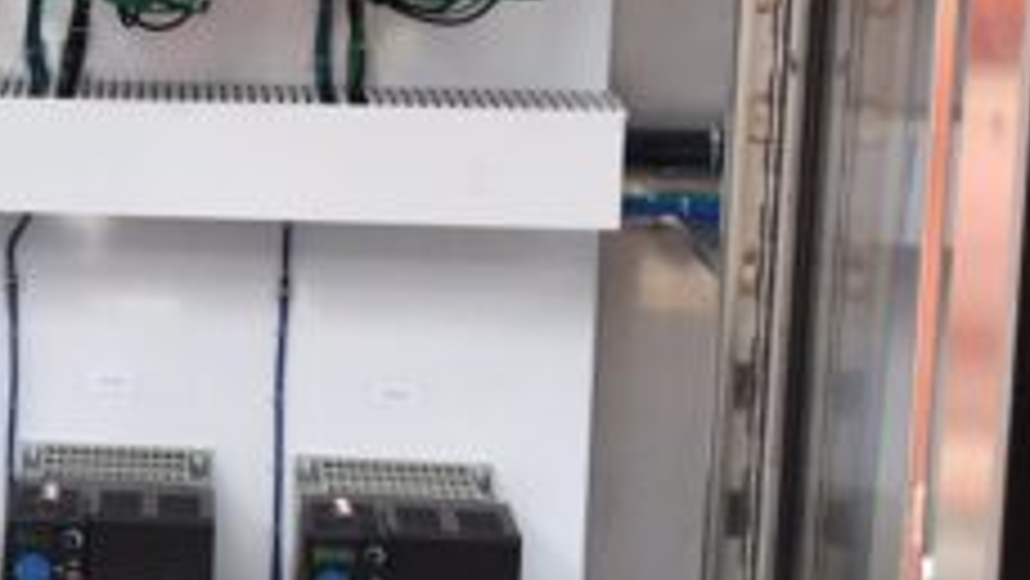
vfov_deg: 11.4
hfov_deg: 18.6
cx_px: -360
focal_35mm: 106
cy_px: 157
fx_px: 2896
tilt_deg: -8.3
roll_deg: -1.9
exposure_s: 1/120
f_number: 2.2
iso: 40
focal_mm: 4.15
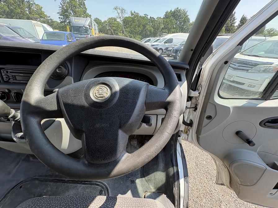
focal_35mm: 14
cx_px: 139
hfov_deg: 102.1
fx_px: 112
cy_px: 104
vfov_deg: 85.7
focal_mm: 2.22
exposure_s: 1/198
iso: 50
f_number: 2.2
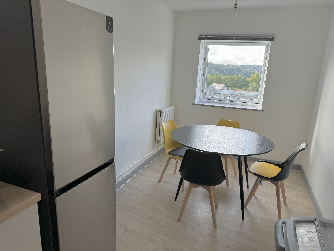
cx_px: 167
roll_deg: -3.6
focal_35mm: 24
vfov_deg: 56.8
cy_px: 126
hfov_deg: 71.6
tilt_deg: -13.6
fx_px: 232
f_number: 1.78
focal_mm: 6.76
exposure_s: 1/121
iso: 64
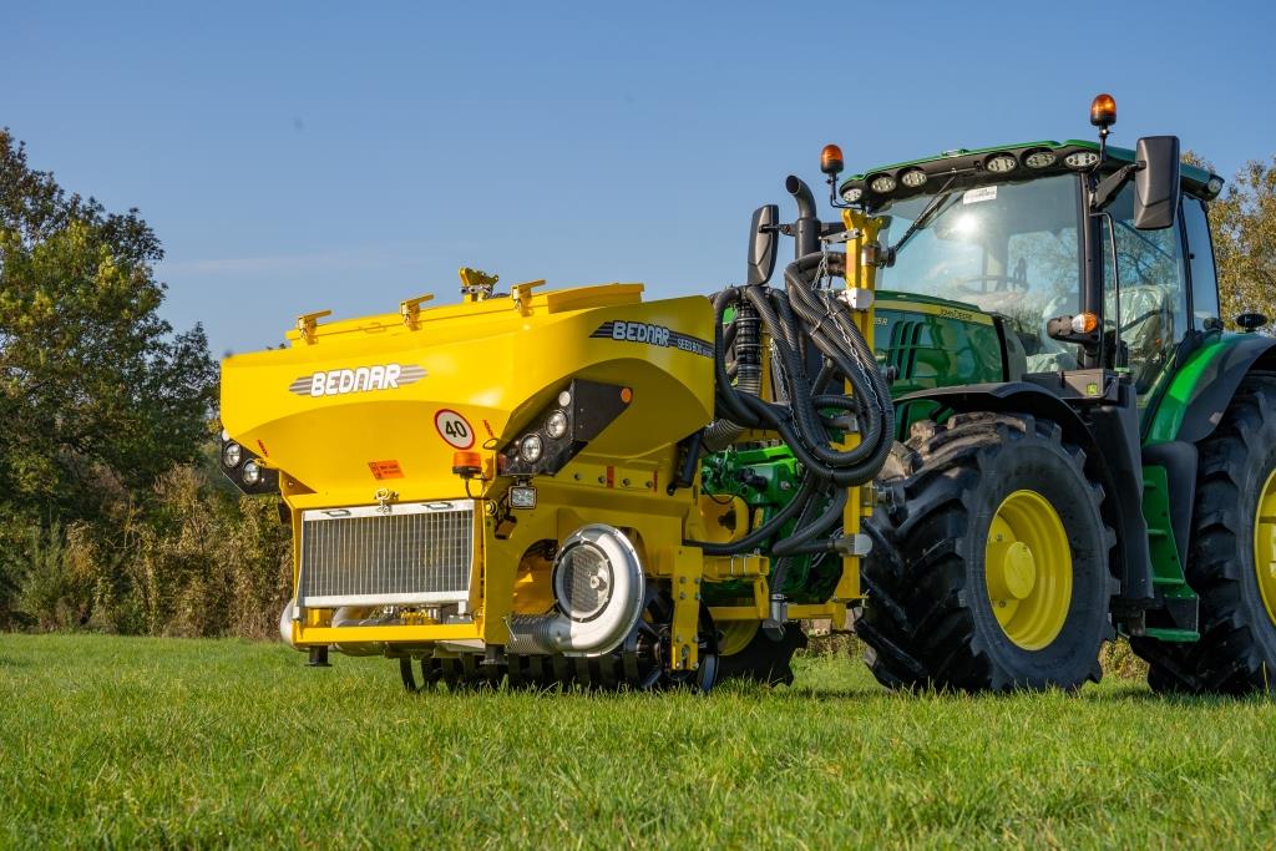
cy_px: 426
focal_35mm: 70
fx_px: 2481
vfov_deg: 19.5
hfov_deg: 28.8
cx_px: 638
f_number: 11
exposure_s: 1/125
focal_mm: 70
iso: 125
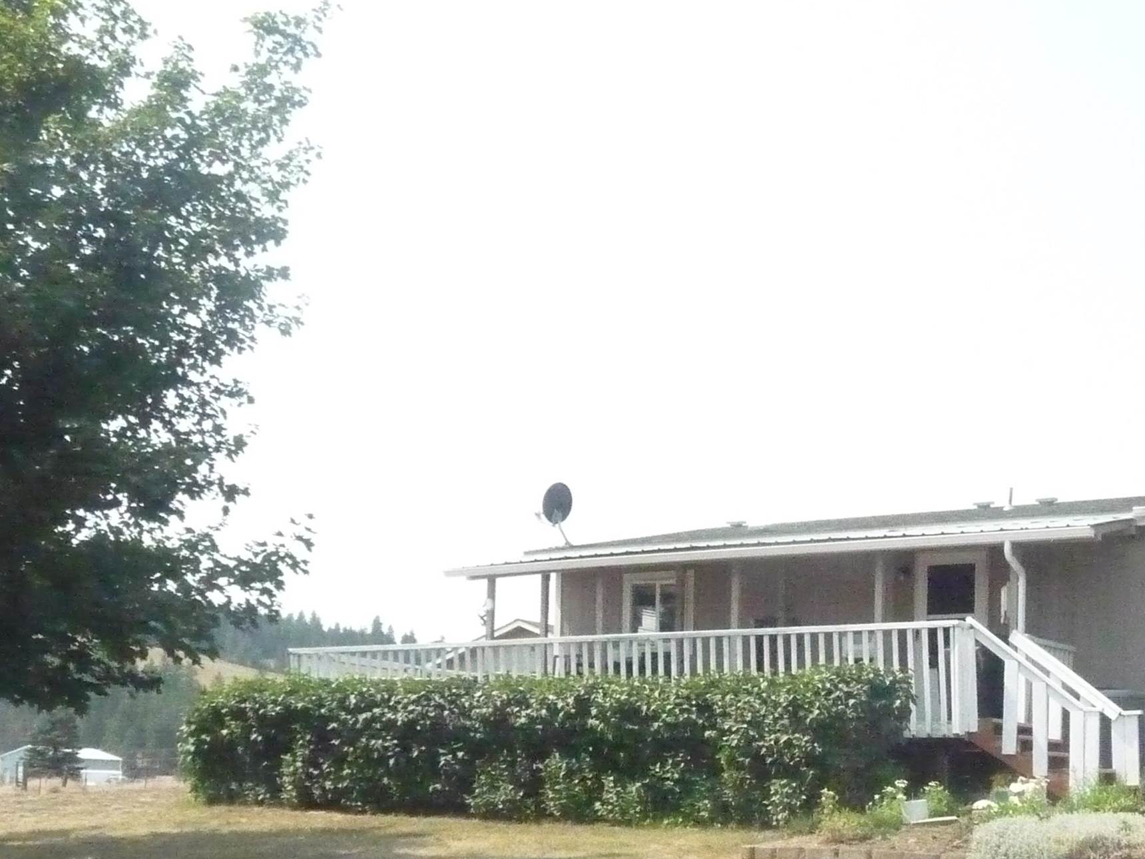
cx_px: 831
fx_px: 1654
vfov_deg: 28.2
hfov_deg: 37.4
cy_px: 744
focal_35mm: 50
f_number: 8
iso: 1600
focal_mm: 4.7
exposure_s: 1/2000
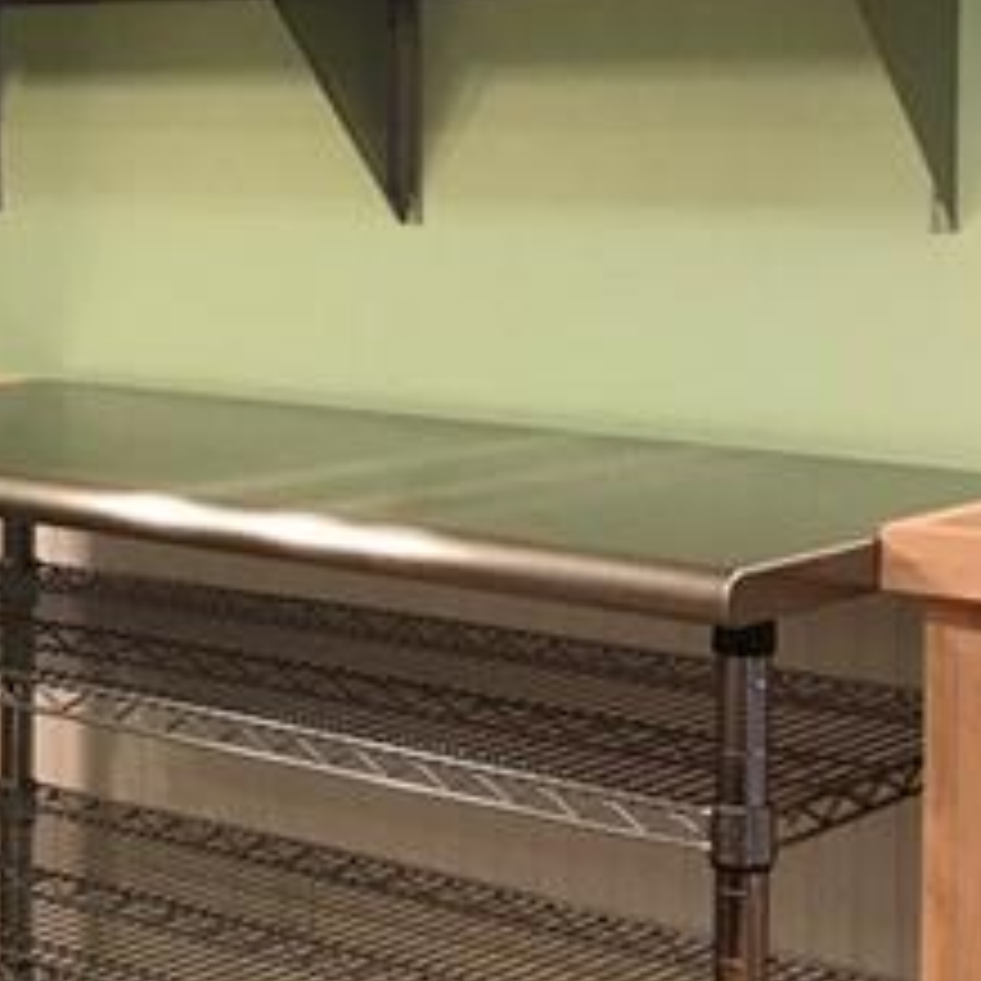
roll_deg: -0.1
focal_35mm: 87
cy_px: 410
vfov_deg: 19.9
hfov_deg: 19.9
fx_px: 2789
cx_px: 315
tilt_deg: -5.9
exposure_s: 1/17
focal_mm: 3.99
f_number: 1.8
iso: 40
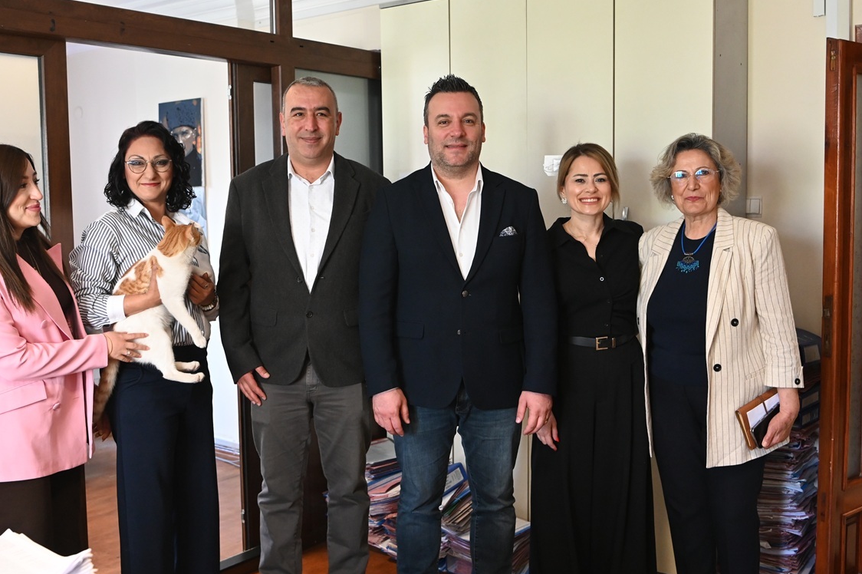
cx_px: 407
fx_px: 933
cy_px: 262
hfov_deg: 49.6
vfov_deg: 34.1
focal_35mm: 39
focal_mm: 29
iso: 4000
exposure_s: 1/200
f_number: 3.5
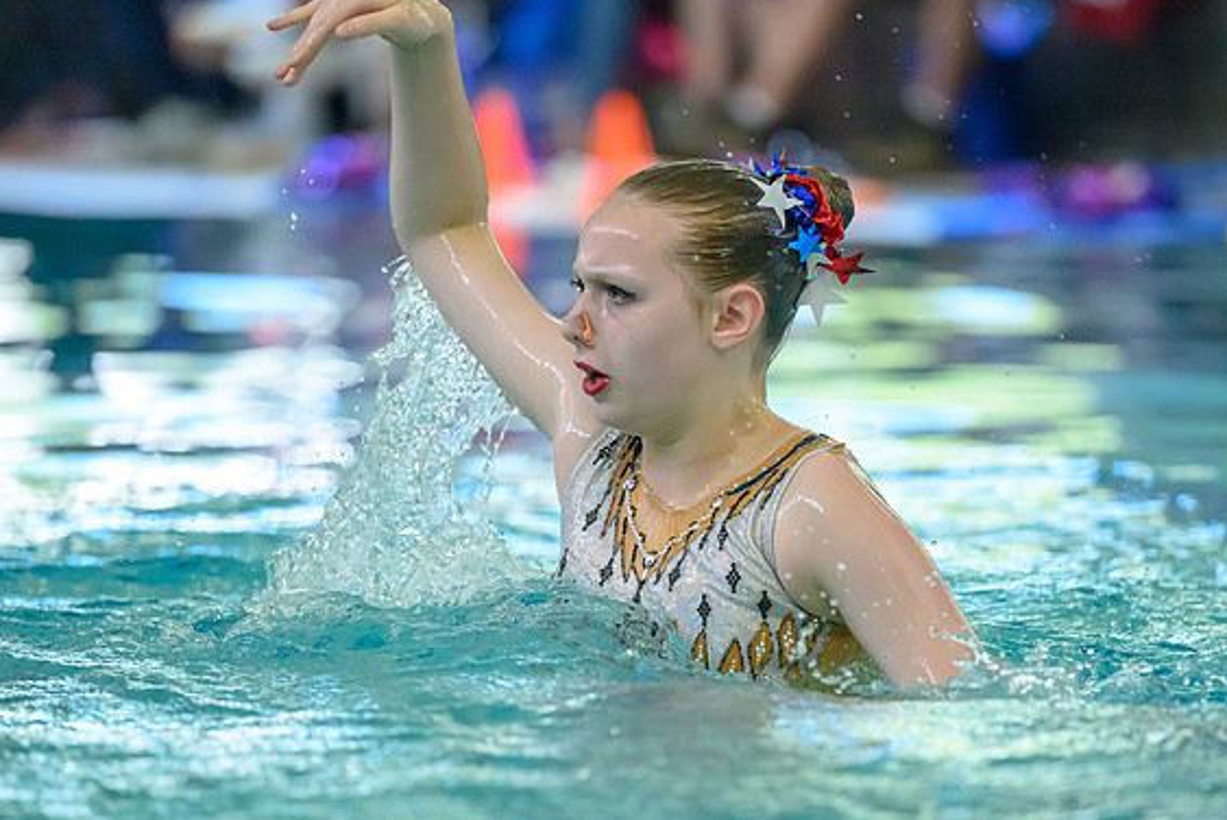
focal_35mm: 295
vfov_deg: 4.7
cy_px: 575
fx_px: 10059
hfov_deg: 7.0
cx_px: 745
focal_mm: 200
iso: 9000
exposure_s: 1/1600
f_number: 3.2
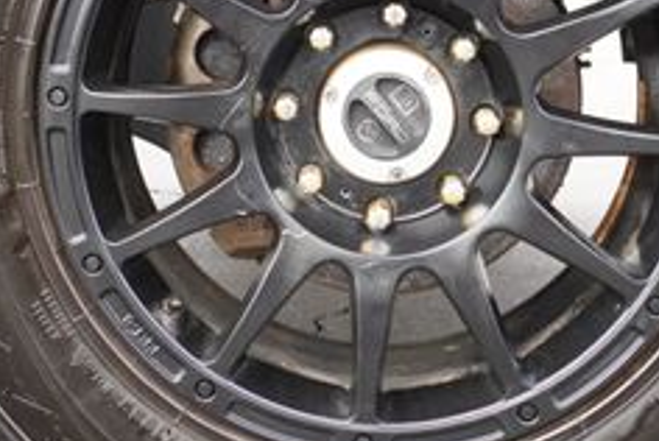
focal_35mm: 65
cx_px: 371
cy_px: 92
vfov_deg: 20.8
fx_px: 1191
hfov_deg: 30.9
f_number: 4
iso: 100
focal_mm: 16
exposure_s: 1/60
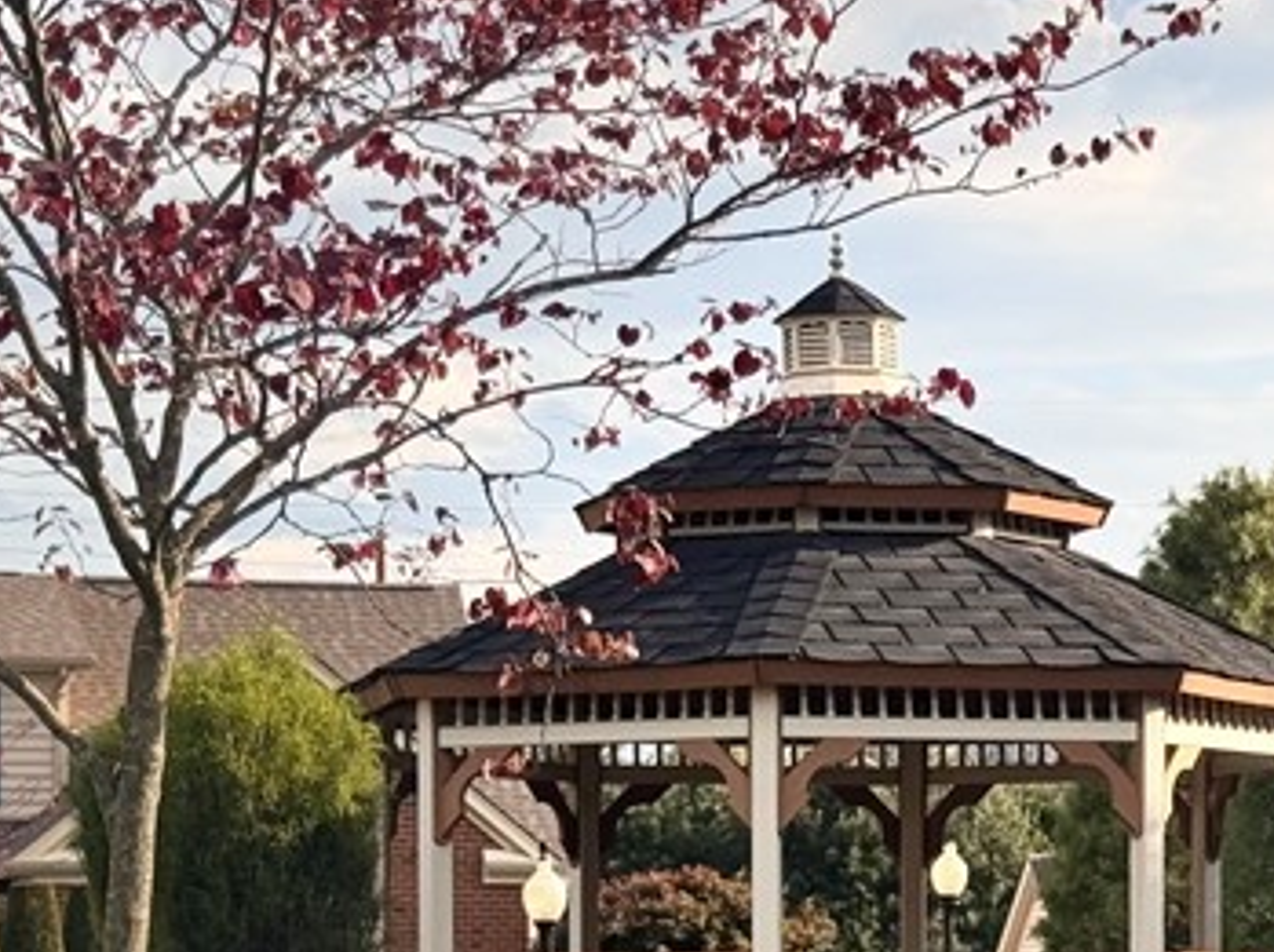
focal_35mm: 141
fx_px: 5184
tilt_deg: +2.3
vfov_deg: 10.5
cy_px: 748
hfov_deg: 13.7
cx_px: 1380
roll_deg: +0.1
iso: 64
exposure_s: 1/3257
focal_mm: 6.76
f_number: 1.78
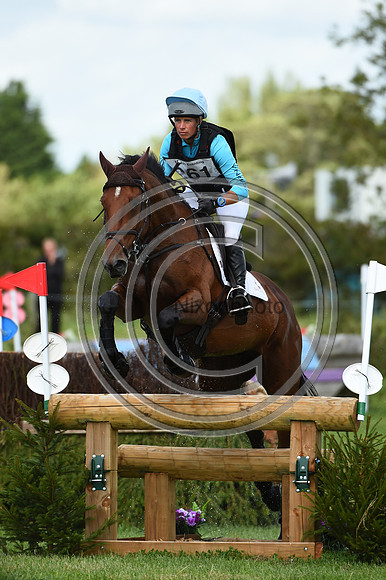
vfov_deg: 5.2
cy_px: 290
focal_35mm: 400
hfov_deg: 3.4
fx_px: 6441
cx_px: 193
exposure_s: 1/1250
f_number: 5.6
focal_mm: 400
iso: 560
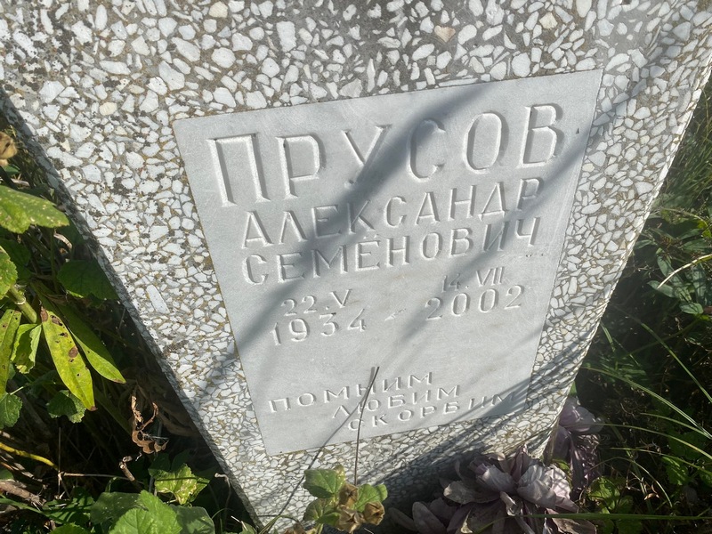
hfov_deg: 67.3
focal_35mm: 26
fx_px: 535
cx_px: 356
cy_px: 267
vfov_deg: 53.1
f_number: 1.8
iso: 32
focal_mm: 4.25
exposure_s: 1/4115
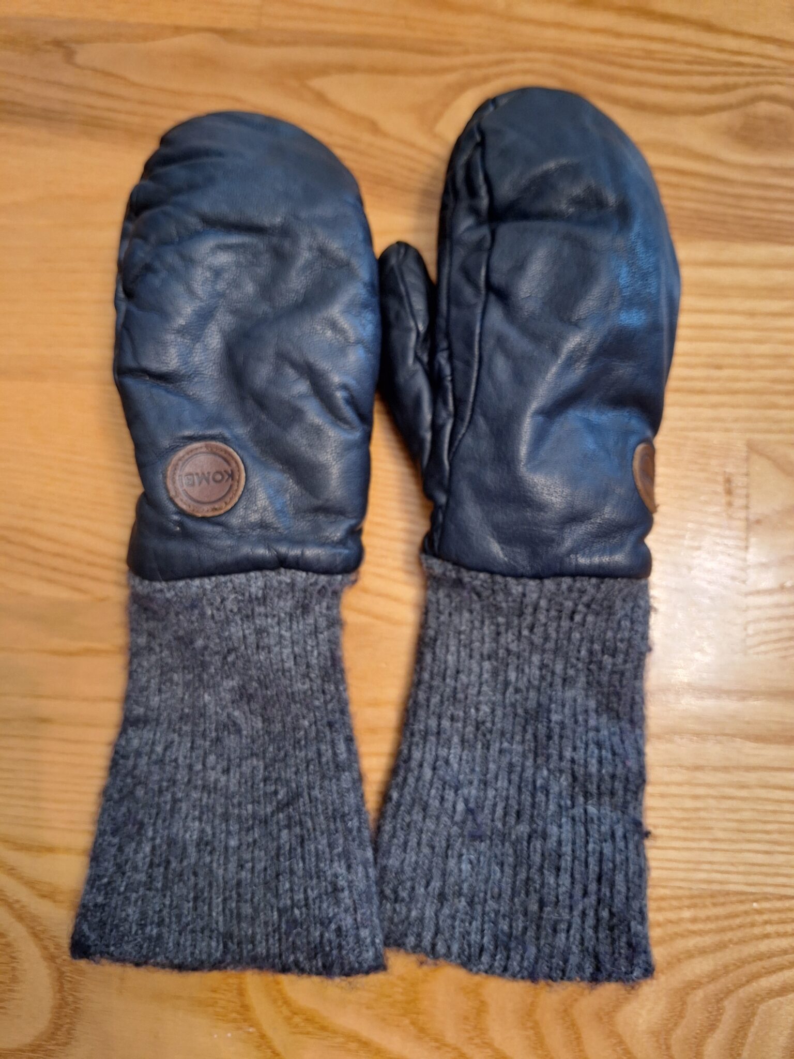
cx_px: 397
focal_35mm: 23
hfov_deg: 58.9
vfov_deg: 73.9
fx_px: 703
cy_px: 530
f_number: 1.8
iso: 250
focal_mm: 5.54
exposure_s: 1/24
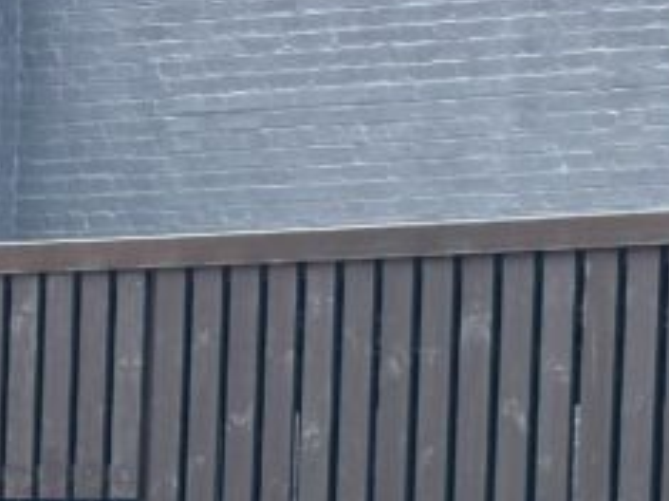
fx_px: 4037
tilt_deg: -1.6
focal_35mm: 209
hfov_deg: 9.5
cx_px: 296
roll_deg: -1.8
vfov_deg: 7.0
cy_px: 828
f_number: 1.78
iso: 80
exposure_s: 1/121
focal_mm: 6.86
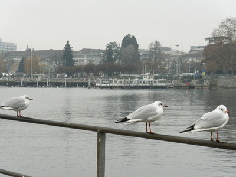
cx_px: 118
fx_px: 682
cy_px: 88
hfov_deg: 19.6
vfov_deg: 14.8
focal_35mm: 100
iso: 64
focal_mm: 17.7
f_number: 5.1
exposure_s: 1/100
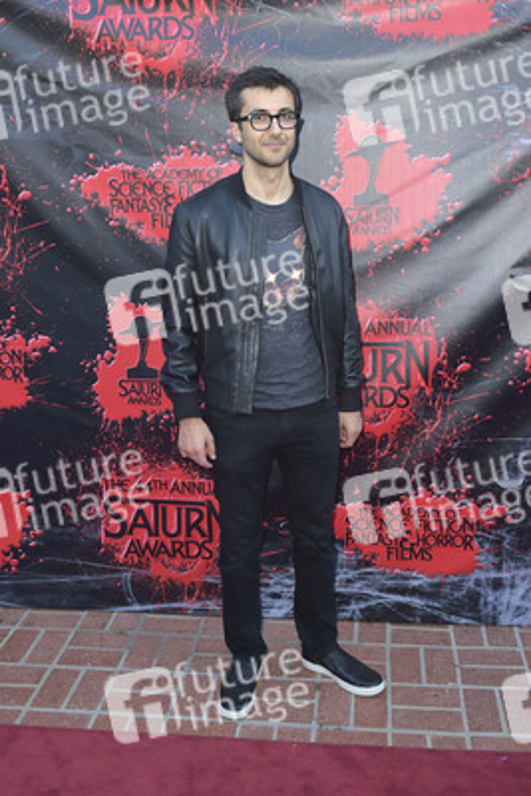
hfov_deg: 38.9
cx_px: 266
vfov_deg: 55.8
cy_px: 398
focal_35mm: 34
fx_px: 752
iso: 250
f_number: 6.3
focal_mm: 34
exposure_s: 1/250
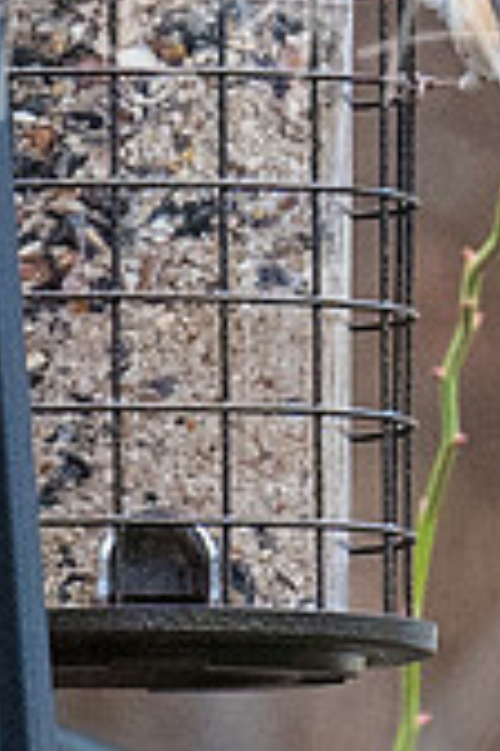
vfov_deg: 0.8
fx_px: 50746
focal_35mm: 2436
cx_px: 427
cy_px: -80
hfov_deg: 0.6
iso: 2000
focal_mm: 200
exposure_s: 1/1000
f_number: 5.6
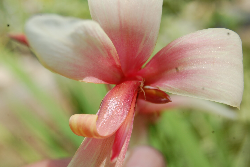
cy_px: 84
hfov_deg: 24.6
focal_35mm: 82
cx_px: 125
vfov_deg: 16.5
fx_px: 572
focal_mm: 55
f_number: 10
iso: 200
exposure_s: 1/320
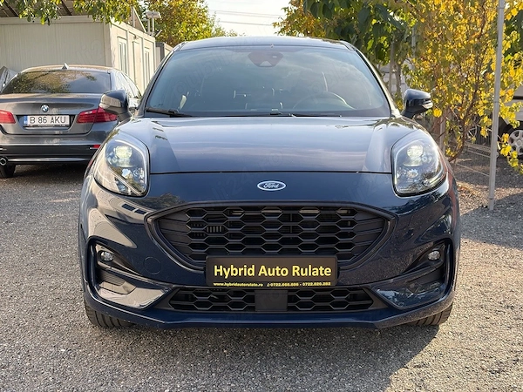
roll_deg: +0.5
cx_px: 262
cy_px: 196
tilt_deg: -7.0
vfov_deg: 28.0
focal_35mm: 52
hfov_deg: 36.8
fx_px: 786
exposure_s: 1/641
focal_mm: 5.96
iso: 40
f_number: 1.6
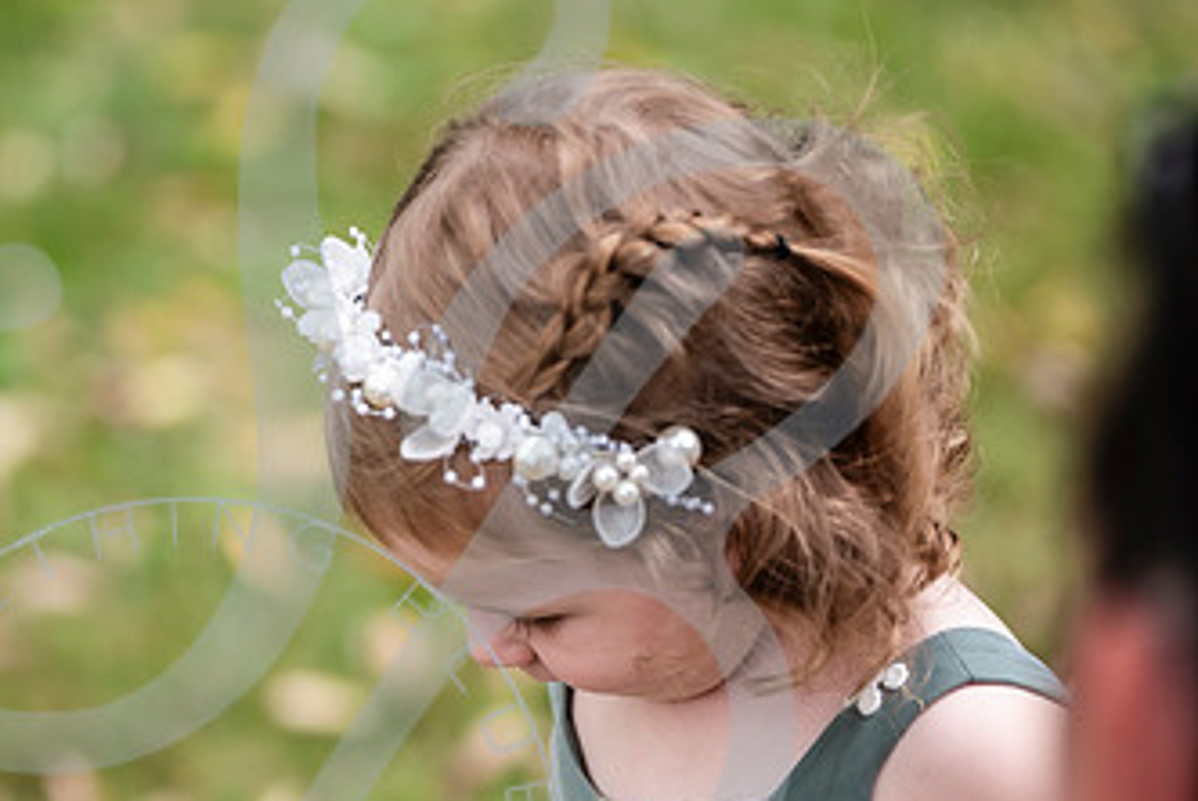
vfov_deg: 6.1
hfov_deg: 9.1
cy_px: 565
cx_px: 372
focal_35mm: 227
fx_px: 7560
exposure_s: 1/800
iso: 400
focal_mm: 130
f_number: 2.8
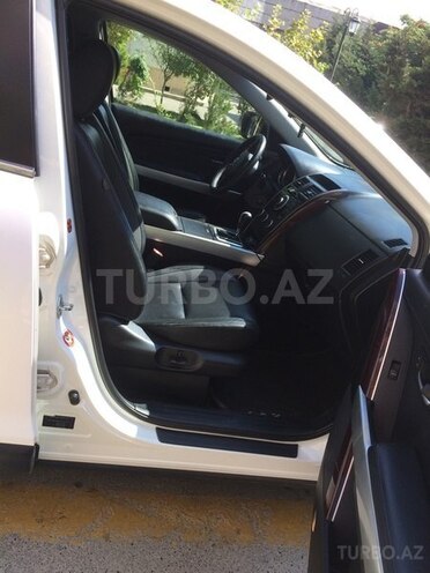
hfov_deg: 48.2
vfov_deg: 61.7
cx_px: 215
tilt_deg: -26.2
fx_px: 480
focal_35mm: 29
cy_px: 286
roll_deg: -14.7
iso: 32
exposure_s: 1/471
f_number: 2.2
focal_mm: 4.15
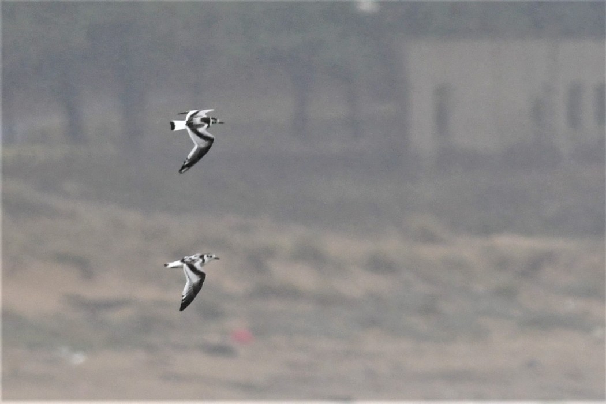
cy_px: 202
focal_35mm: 630
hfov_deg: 3.3
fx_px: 10604
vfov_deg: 2.2
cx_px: 303
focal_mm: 420
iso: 1000
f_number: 7.1
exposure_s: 1/640
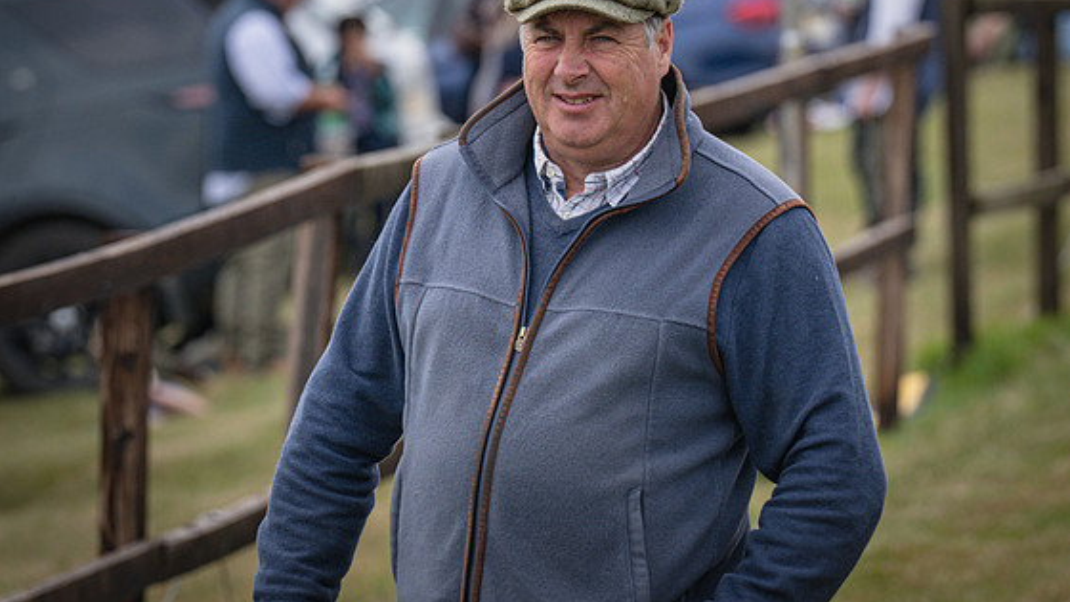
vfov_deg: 3.2
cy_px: 178
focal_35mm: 379
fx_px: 10753
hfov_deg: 5.7
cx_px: 451
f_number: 5
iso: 400
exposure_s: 1/1600
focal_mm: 200
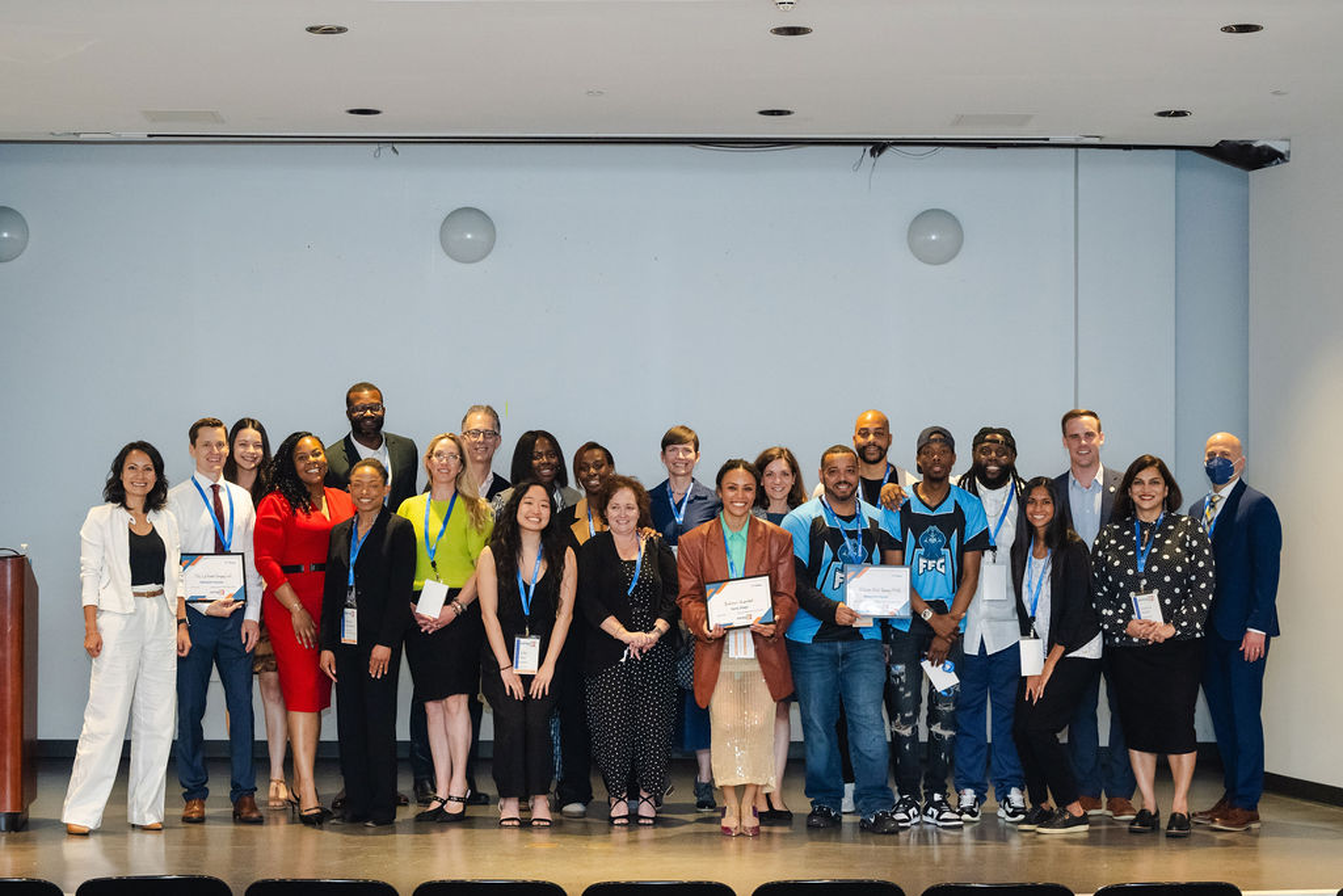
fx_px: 3429
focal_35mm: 92
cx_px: 646
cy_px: 453
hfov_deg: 22.2
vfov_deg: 14.9
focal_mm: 79
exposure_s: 1/160
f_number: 4
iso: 4000
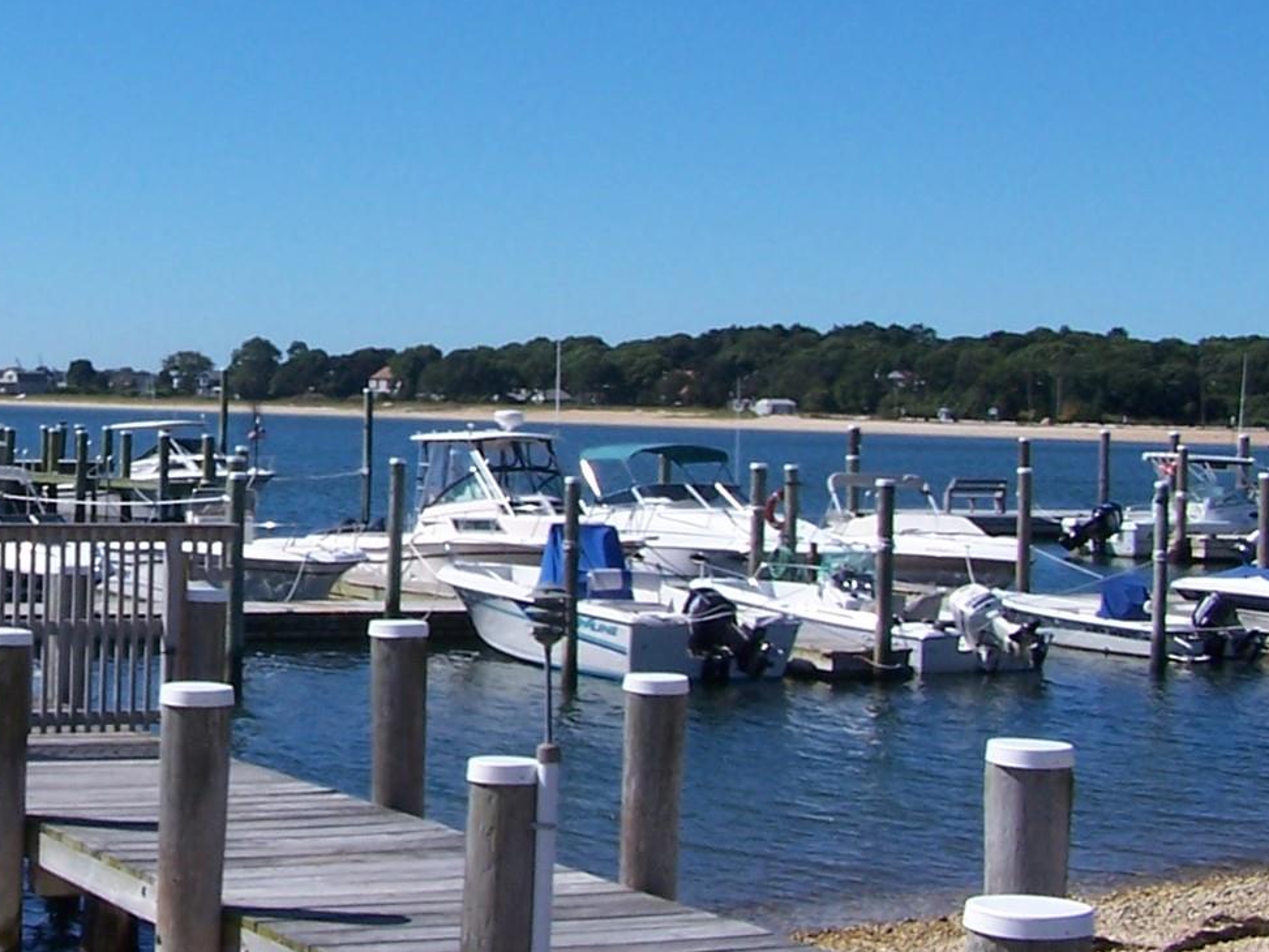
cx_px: 47
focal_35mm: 80
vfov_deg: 18.4
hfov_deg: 23.5
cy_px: 330
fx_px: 2933
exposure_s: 1/500
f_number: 5.6
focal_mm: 6.3
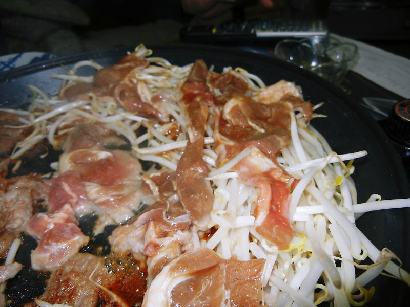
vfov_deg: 46.8
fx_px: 355
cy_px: 154
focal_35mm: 30
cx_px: 205
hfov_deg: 60.0
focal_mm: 5.4
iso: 200
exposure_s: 1/30
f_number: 7
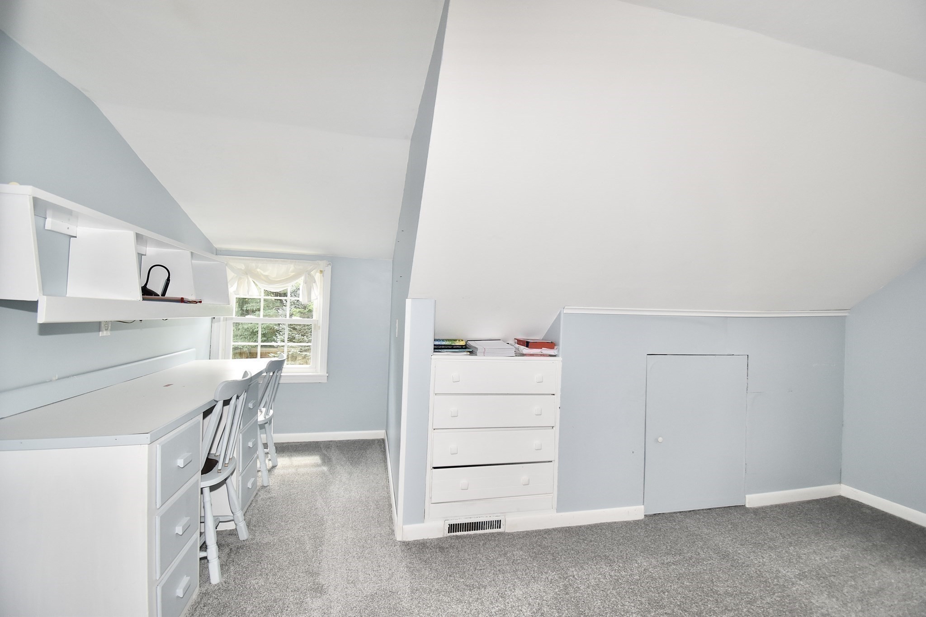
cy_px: 308
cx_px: 463
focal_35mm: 15
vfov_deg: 77.3
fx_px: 386
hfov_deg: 100.4
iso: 720
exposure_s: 1/125
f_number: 5.6
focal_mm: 10
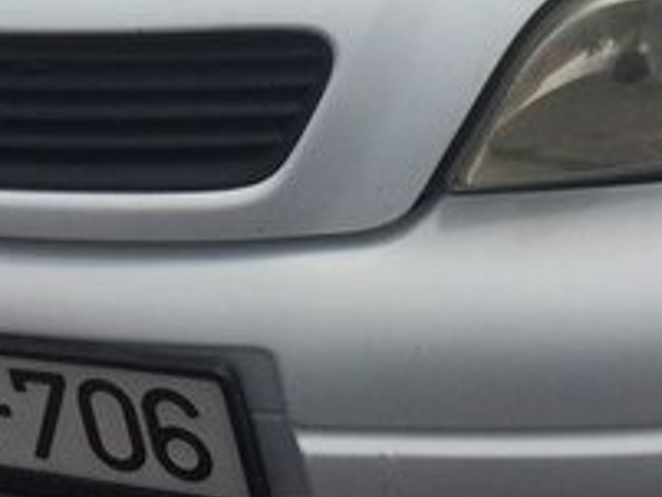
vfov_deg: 14.7
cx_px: 227
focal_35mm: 95
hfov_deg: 20.6
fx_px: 1818
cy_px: -209
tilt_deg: -23.6
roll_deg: +13.9
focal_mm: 4.15
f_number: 2.2
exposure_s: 1/4115
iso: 32
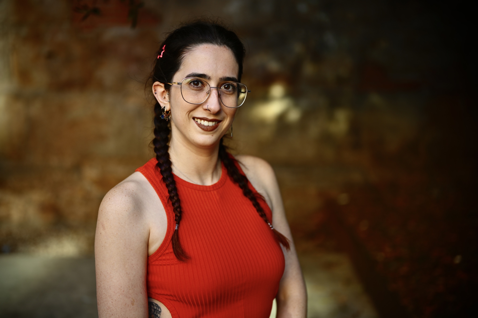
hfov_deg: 39.6
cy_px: 159
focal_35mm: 50
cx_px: 239
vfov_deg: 27.0
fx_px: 664
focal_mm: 50
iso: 64
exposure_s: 1/250
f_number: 1.8
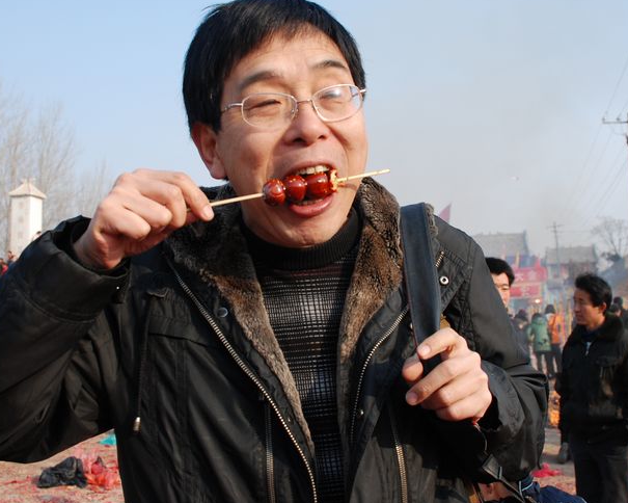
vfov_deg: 35.7
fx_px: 781
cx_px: 326
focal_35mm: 42
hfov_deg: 43.8
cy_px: 240
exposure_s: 1/640
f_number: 5
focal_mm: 20
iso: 250
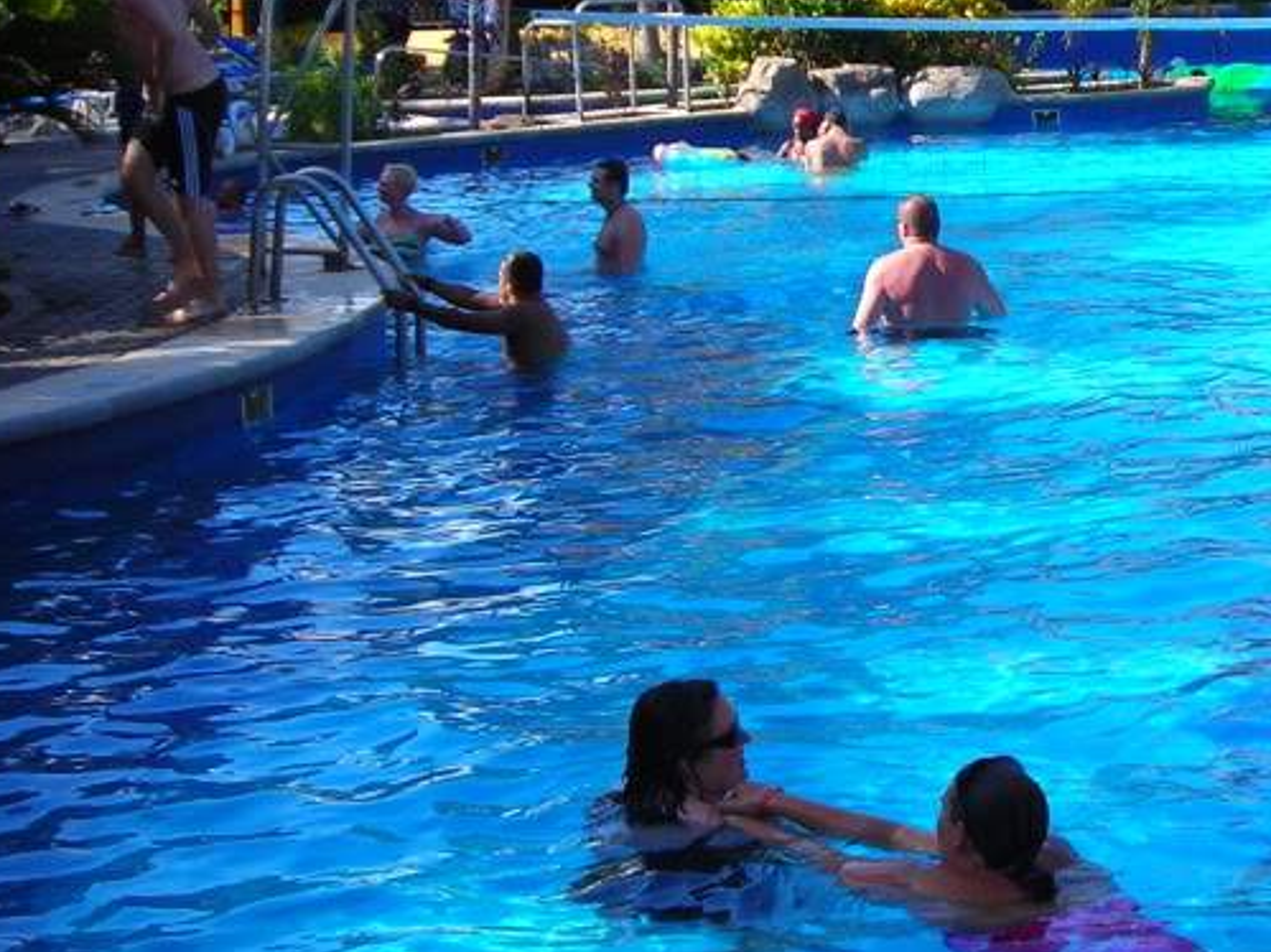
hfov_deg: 24.1
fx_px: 2863
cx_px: 1233
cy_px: 275
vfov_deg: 18.8
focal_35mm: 78
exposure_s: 1/278
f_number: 3.2
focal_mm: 6.3
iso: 50
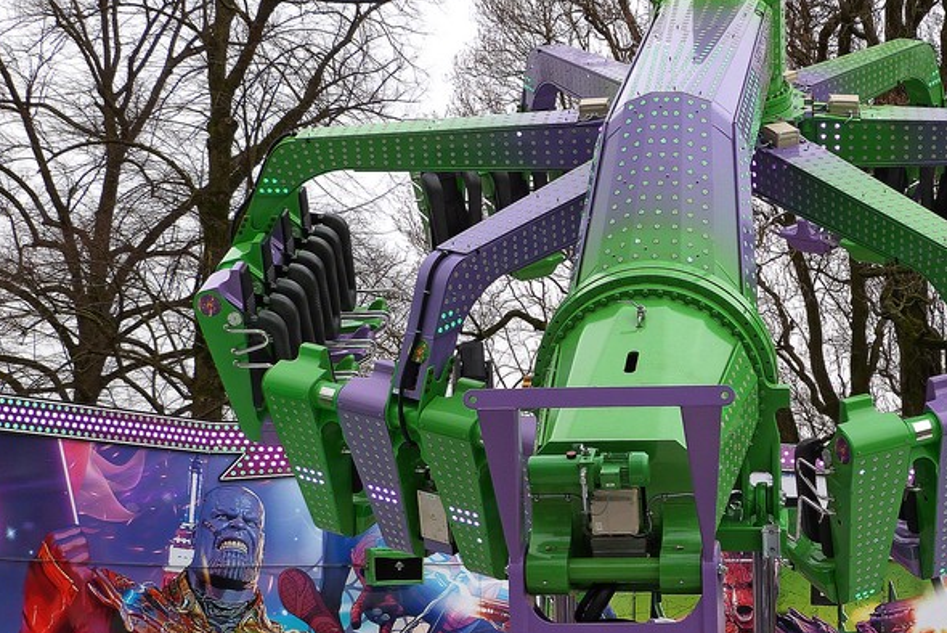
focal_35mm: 74
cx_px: 732
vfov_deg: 18.3
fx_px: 1947
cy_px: 463
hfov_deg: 26.9
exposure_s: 1/250
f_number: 4
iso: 125
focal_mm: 7.4
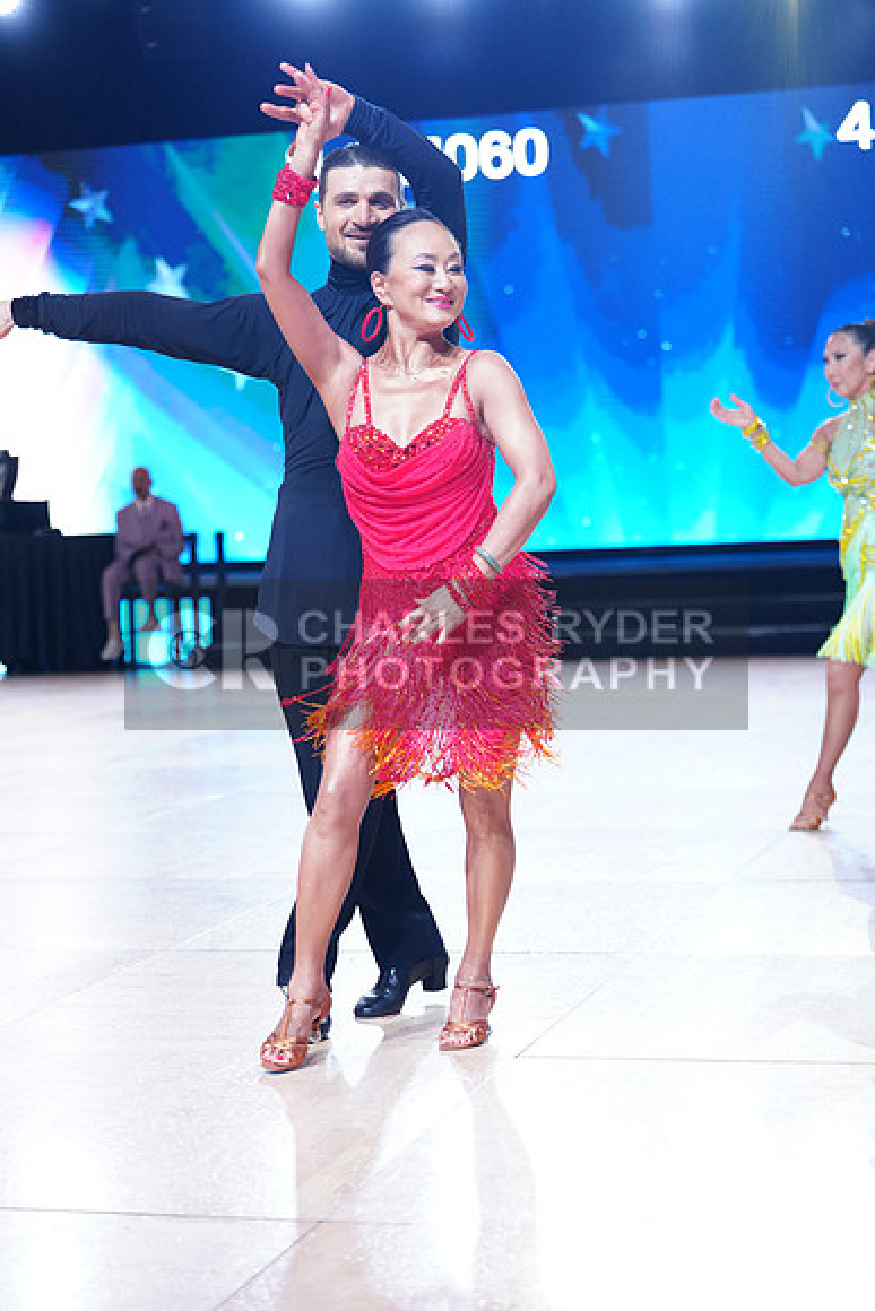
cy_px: 656
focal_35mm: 70
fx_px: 2550
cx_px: 438
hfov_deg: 19.5
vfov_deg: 28.8
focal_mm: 70
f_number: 2.8
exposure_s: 1/640
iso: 1250
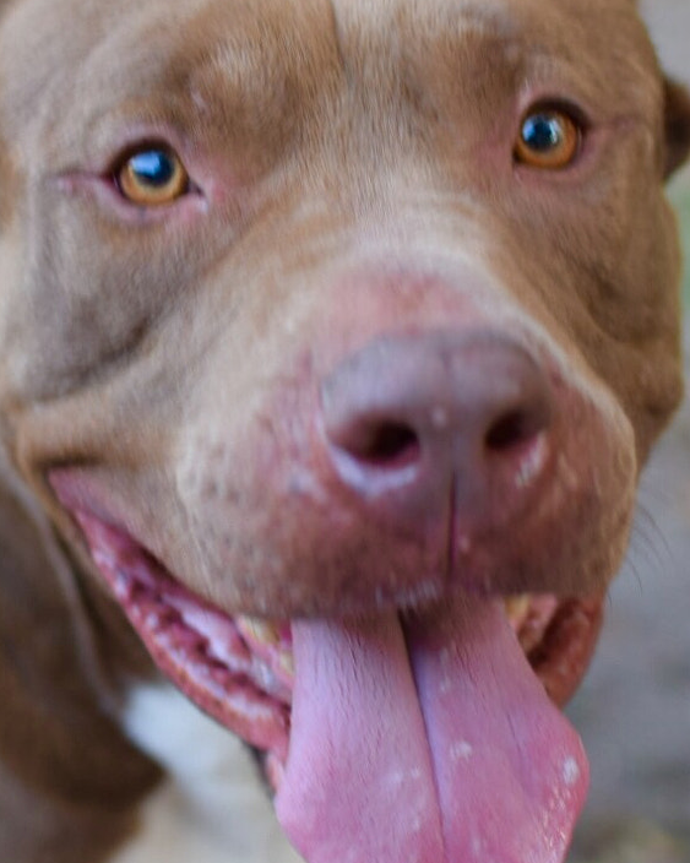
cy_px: 408
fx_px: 2861
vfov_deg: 17.1
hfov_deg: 13.7
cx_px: 181
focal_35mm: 112
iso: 100
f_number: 2.5
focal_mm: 35
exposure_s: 1/50
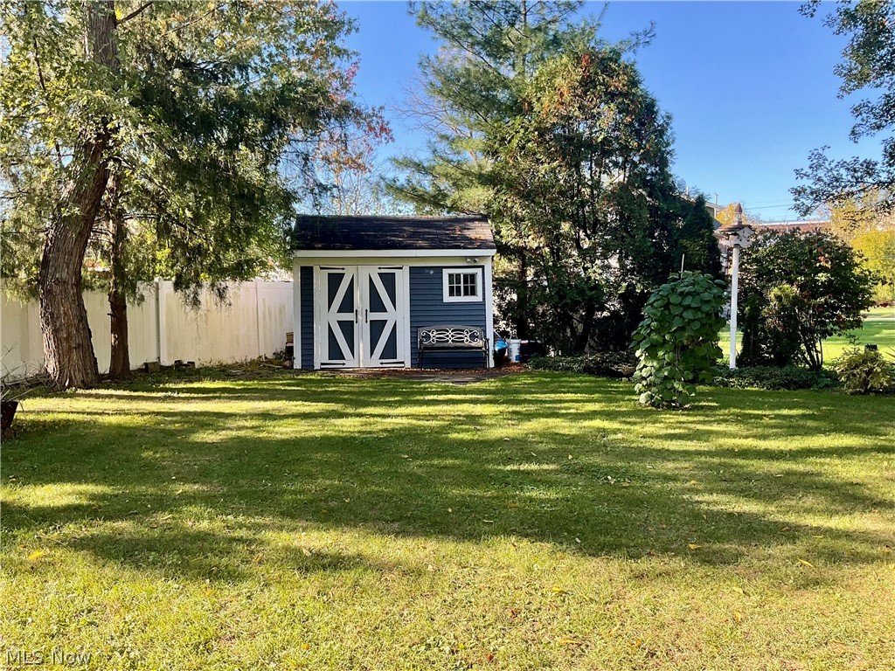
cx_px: 448
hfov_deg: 61.7
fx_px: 750
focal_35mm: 29
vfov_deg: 48.2
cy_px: 336
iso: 16
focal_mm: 3
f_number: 1.8
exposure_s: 1/199
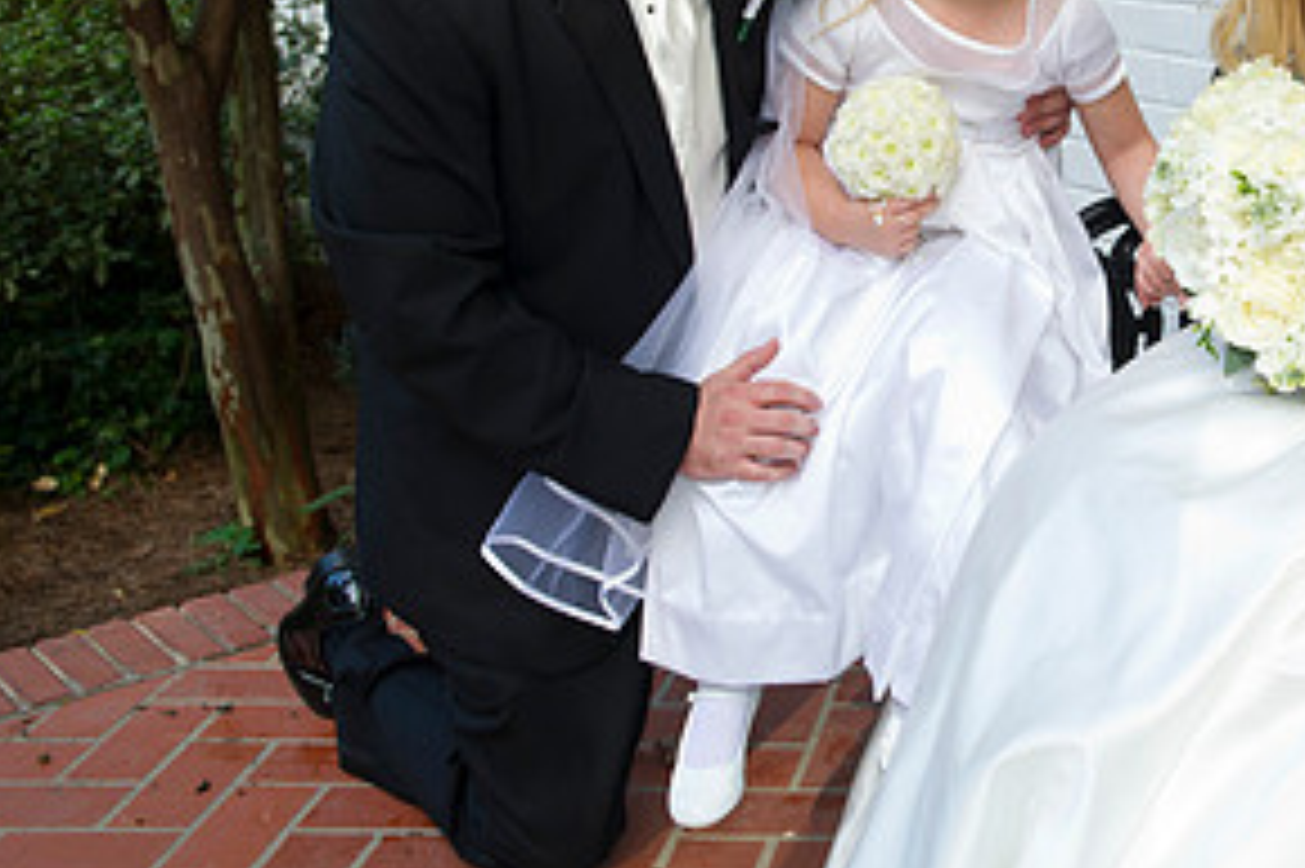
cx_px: 1116
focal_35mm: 62
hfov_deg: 31.2
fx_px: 2246
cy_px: 162
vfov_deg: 21.6
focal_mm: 31
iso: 400
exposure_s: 1/200
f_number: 5
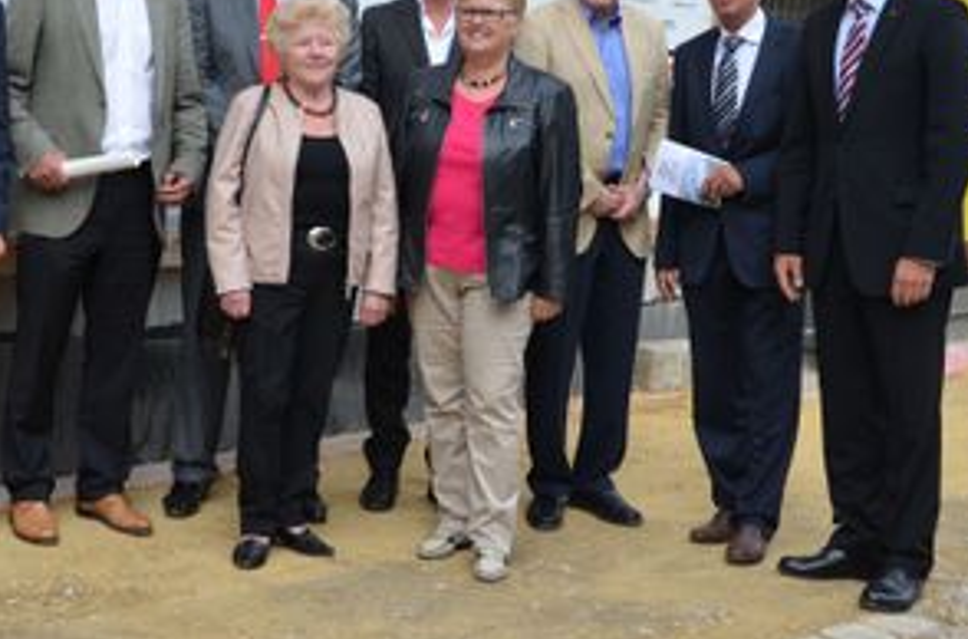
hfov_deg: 29.6
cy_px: 156
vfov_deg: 19.7
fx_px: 1823
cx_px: 359
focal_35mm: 68
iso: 200
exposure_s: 1/125
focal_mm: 26
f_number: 5.6
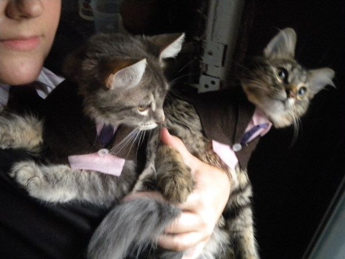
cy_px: 130
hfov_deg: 45.8
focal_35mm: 41
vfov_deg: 35.1
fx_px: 409
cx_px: 172
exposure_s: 1/11.5
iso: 800
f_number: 3.5
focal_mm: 7.4
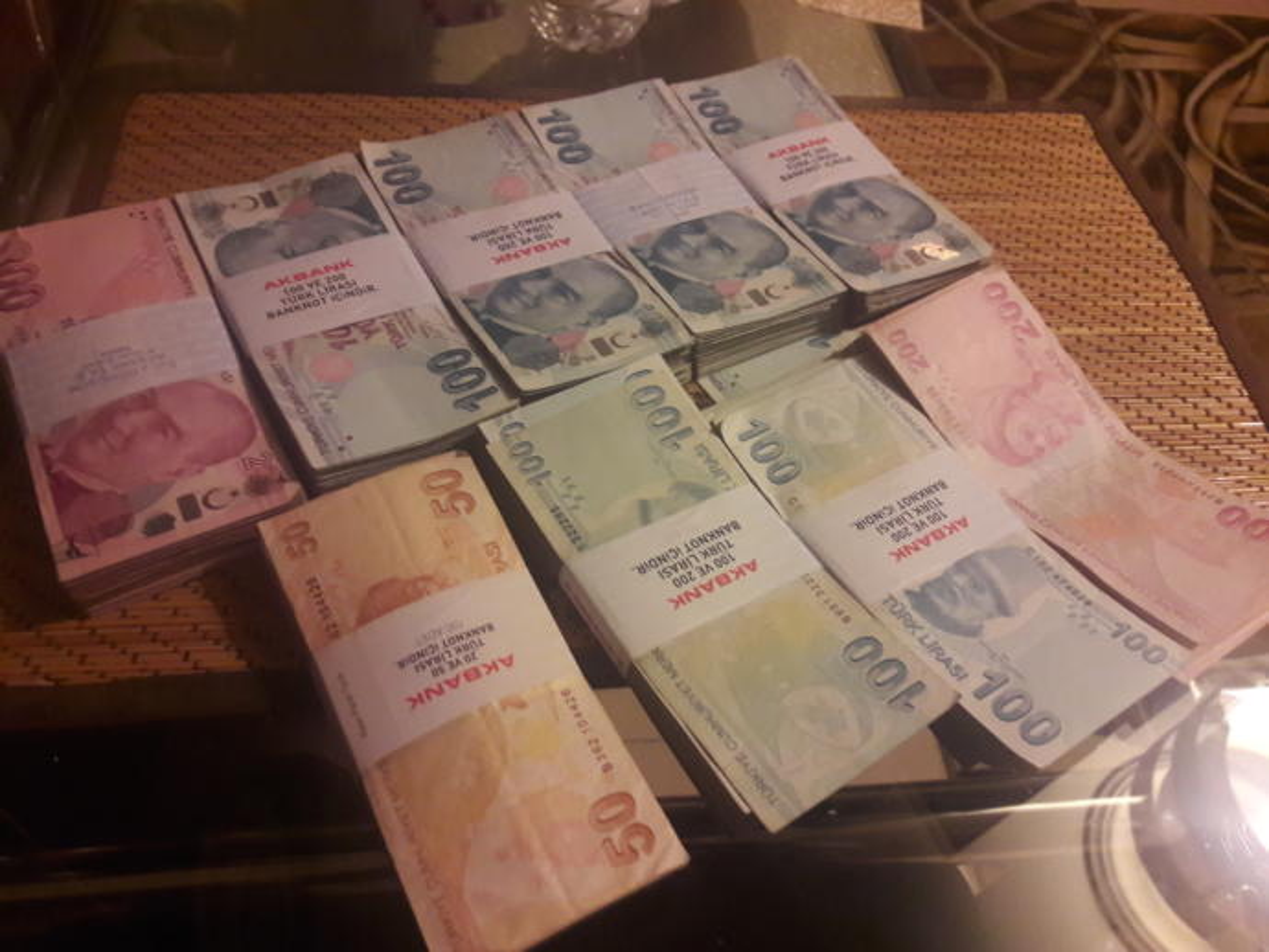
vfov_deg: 49.8
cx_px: 634
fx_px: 1027
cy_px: 476
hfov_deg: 63.4
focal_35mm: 28
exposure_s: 1/17
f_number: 1.9
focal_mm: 3.7
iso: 200
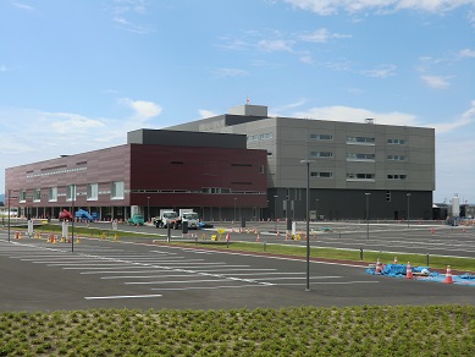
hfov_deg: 34.9
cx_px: 238
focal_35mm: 55
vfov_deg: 26.6
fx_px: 755
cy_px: 178
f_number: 4.2
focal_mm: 9.8
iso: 64
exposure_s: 1/640
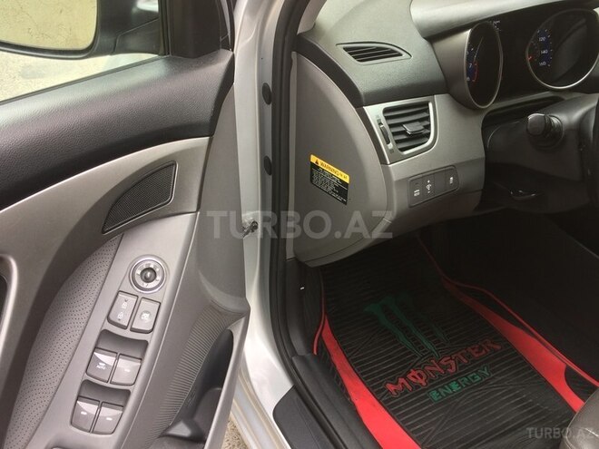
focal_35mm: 29
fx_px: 502
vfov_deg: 48.2
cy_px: 224
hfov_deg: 61.7
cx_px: 300
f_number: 2.2
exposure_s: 1/50
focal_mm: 4.15
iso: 40
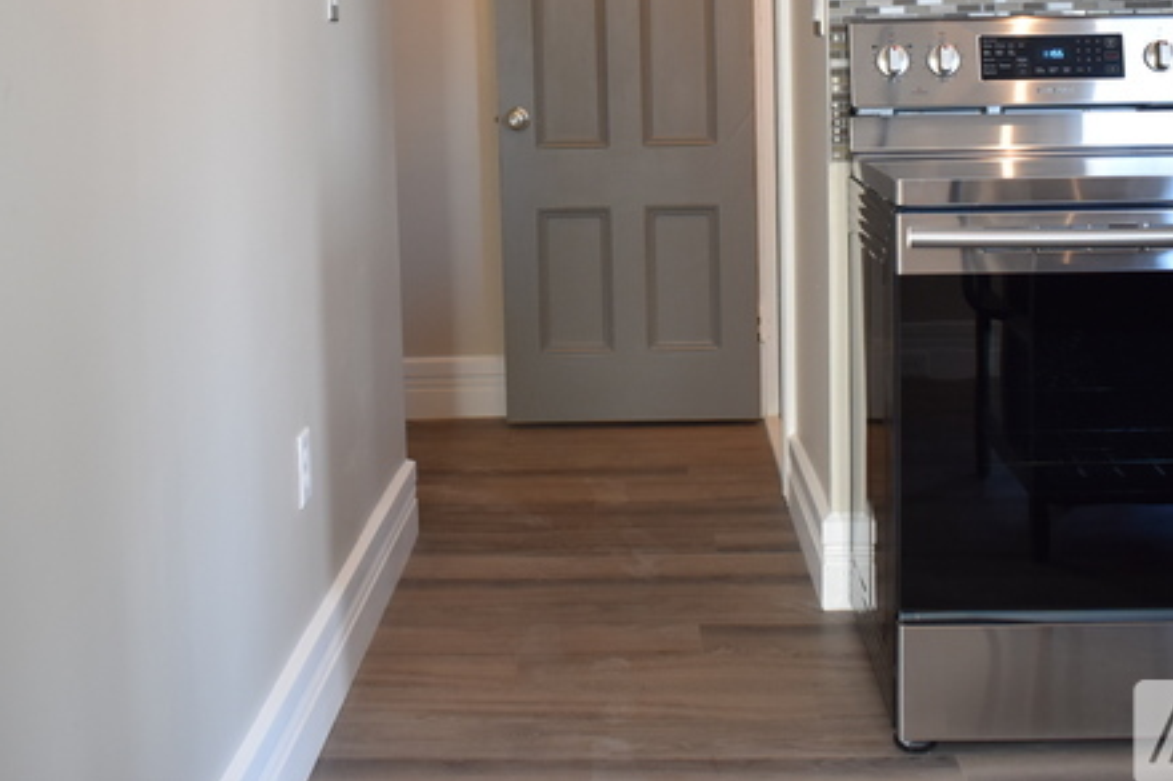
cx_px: 565
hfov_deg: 42.8
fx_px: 1498
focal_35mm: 46
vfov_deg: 28.4
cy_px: 120
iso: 640
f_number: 4
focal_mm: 18
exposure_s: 1/60
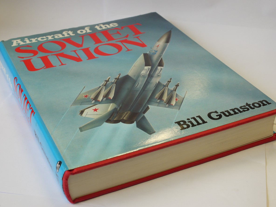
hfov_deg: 31.7
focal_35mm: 61
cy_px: 105
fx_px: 486
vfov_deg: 24.0
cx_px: 140
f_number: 8
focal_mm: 30
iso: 400
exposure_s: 1/40
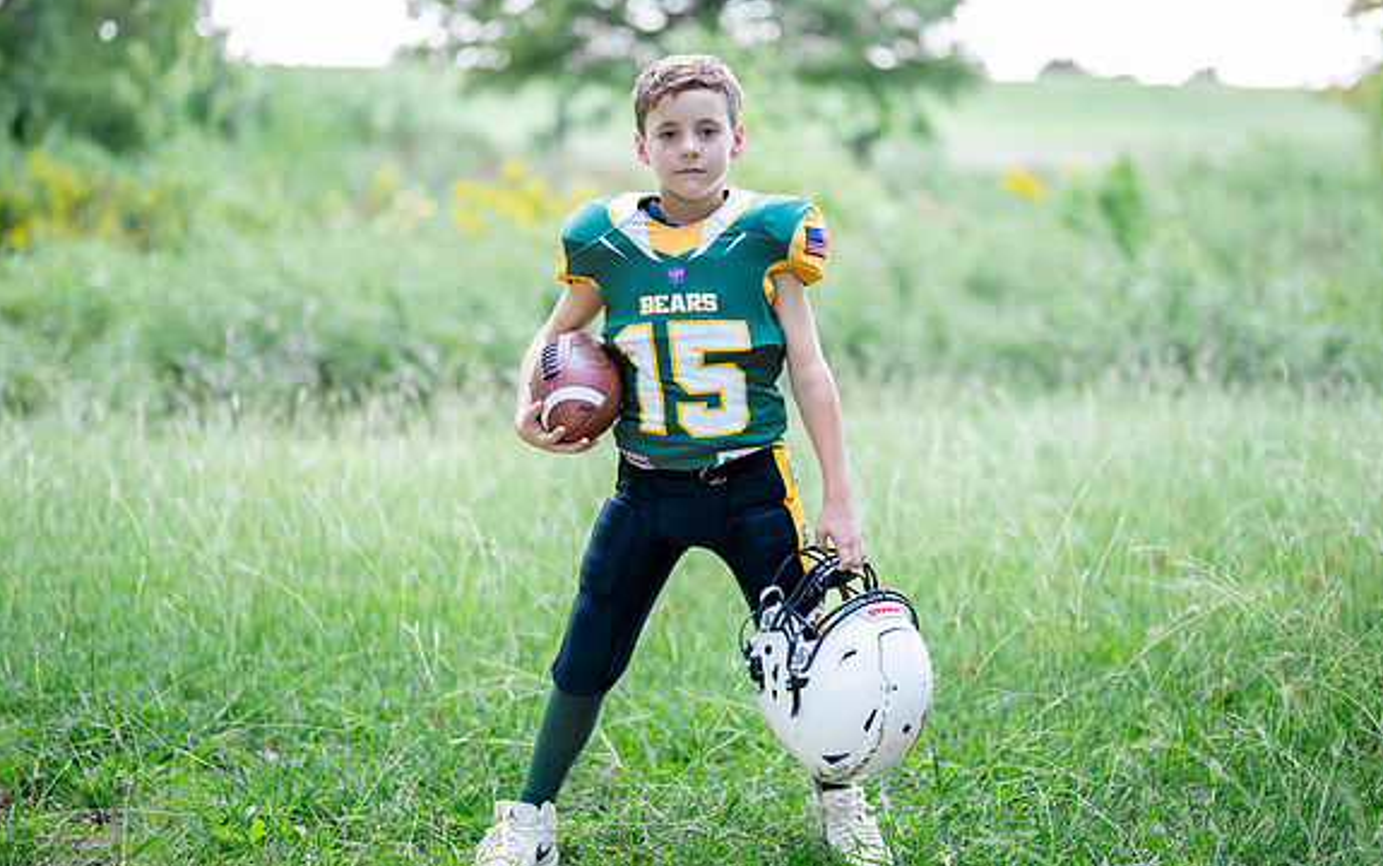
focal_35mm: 63
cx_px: 738
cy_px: 387
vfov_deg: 20.6
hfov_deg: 32.4
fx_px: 2376
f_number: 1.2
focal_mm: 50
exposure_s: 1/1250
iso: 320
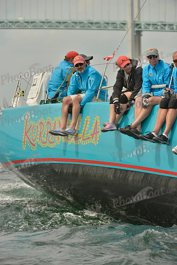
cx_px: 88
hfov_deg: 6.9
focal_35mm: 200
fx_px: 1474
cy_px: 132
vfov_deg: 10.3
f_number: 7.1
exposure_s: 1/1250
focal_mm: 200
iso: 280
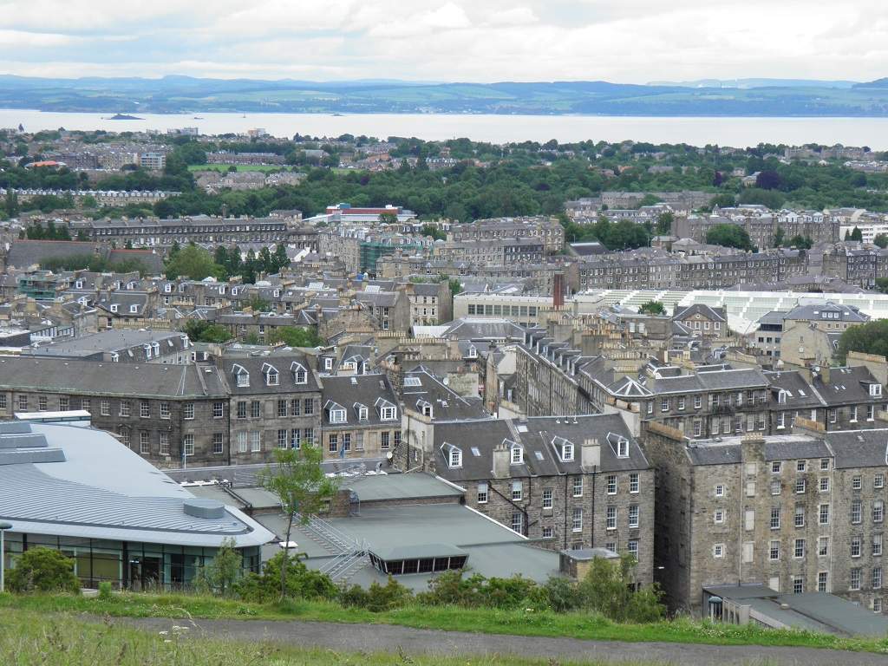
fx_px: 2052
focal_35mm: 80
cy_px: 333
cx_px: 444
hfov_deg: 24.4
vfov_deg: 18.4
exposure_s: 1/100
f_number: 5.5
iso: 50
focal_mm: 14.4
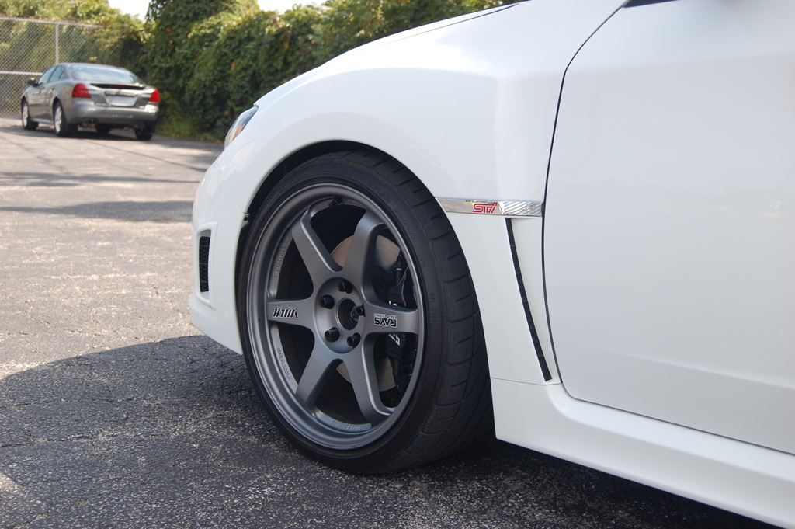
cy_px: 264
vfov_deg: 29.8
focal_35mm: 45
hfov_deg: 43.6
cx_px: 398
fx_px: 993
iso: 200
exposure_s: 1/125
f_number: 5.6
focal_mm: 30
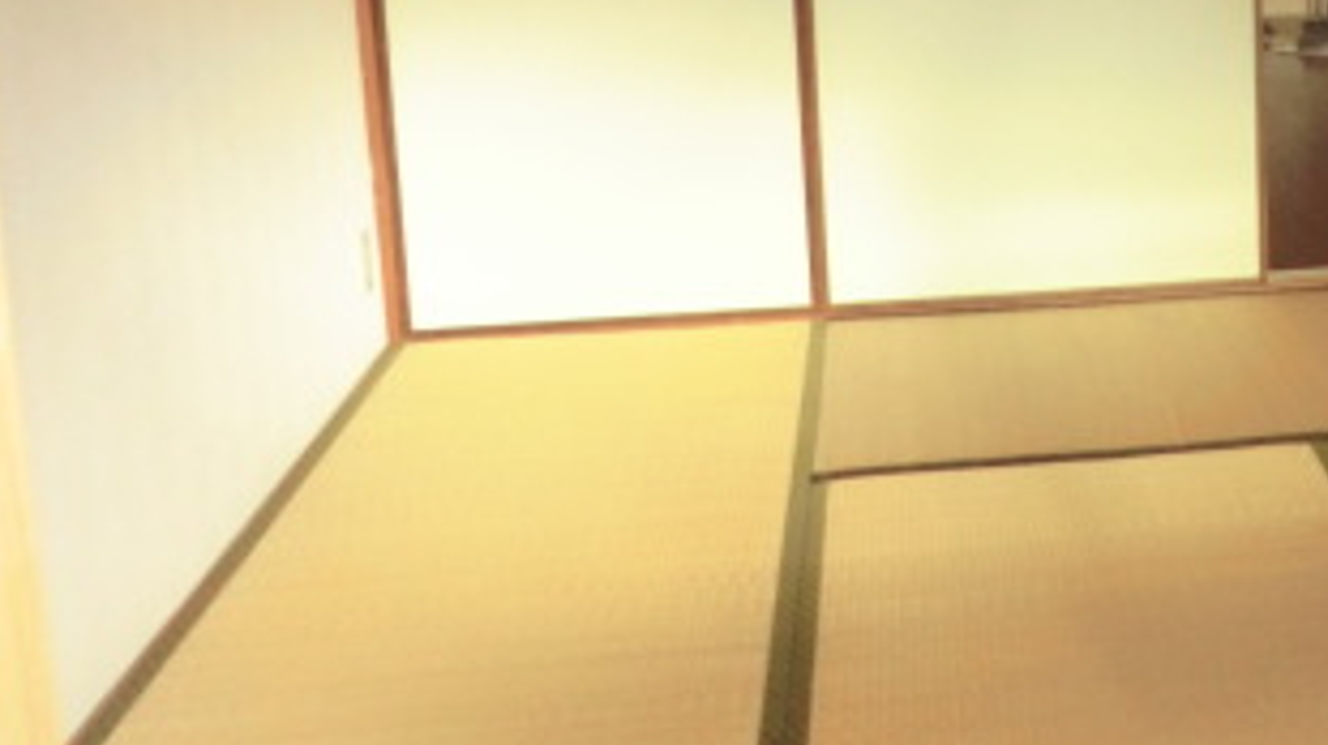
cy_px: -26
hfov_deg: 35.6
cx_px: 1264
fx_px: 1901
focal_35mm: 54
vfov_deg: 21.3
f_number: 3.2
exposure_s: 1/60
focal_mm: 4.3
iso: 400
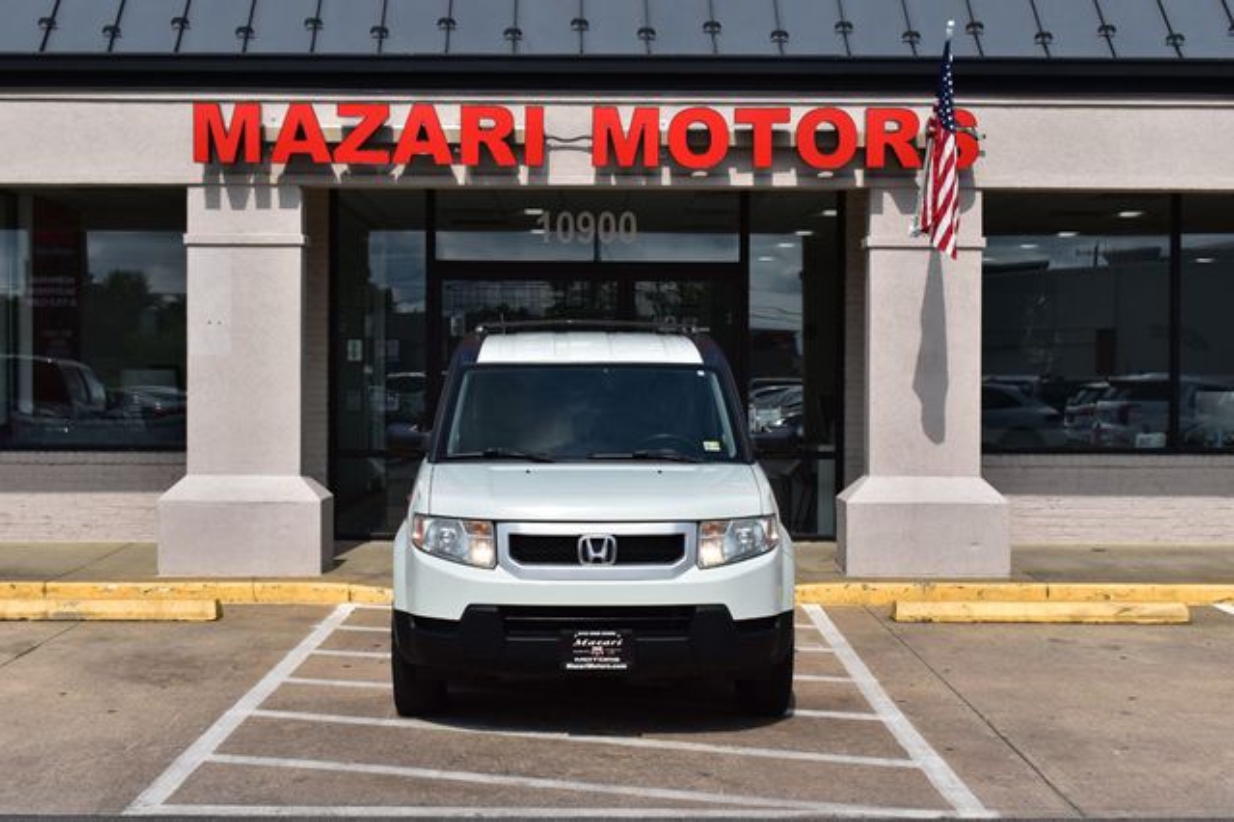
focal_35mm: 52
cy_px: 411
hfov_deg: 37.9
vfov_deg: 25.7
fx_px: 1799
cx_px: 617
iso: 200
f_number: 11
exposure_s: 1/500
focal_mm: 35
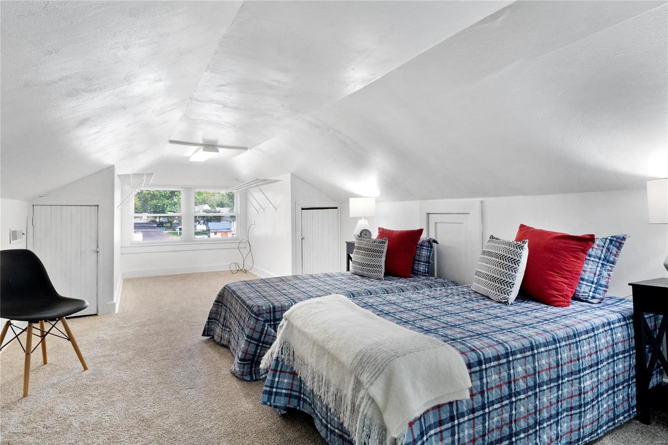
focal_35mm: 18
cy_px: 222
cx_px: 334
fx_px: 334
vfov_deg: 67.4
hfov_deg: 90.0
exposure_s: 1/5
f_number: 9
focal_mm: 9
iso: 400
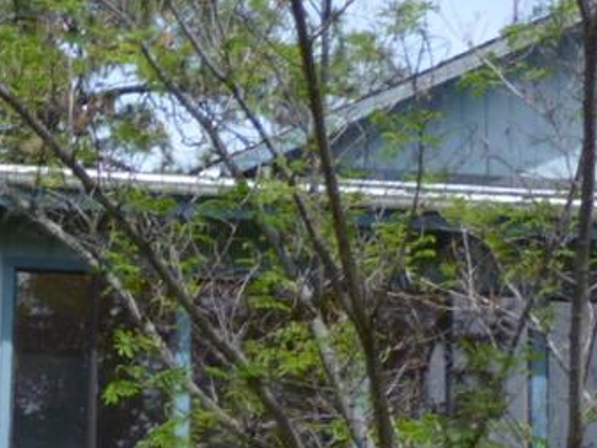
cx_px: -393
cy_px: 609
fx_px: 2226
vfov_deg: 11.2
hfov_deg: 14.0
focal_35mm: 129
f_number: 3.5
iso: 80
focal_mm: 5.2
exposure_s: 1/500
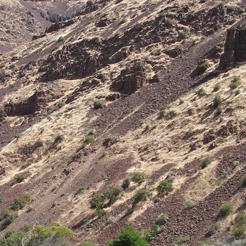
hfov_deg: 18.5
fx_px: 748
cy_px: 165
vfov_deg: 18.6
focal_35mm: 93
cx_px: 45
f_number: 6.8
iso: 64
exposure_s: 1/100
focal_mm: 7.3
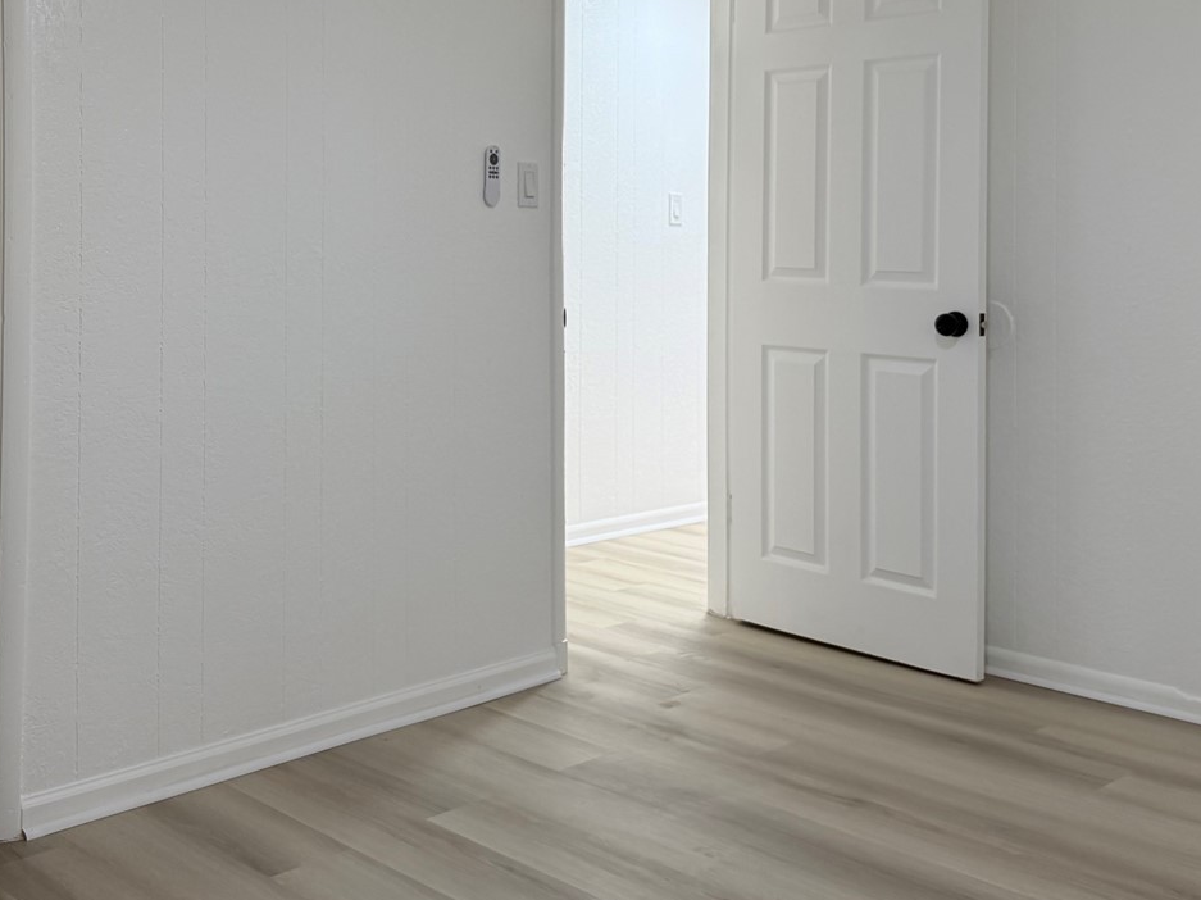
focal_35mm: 41
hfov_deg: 45.3
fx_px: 1422
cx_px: 435
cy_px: 222
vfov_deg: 34.4
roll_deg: +0.1
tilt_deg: +0.7
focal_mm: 6.76
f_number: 1.78
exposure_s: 1/60
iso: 125
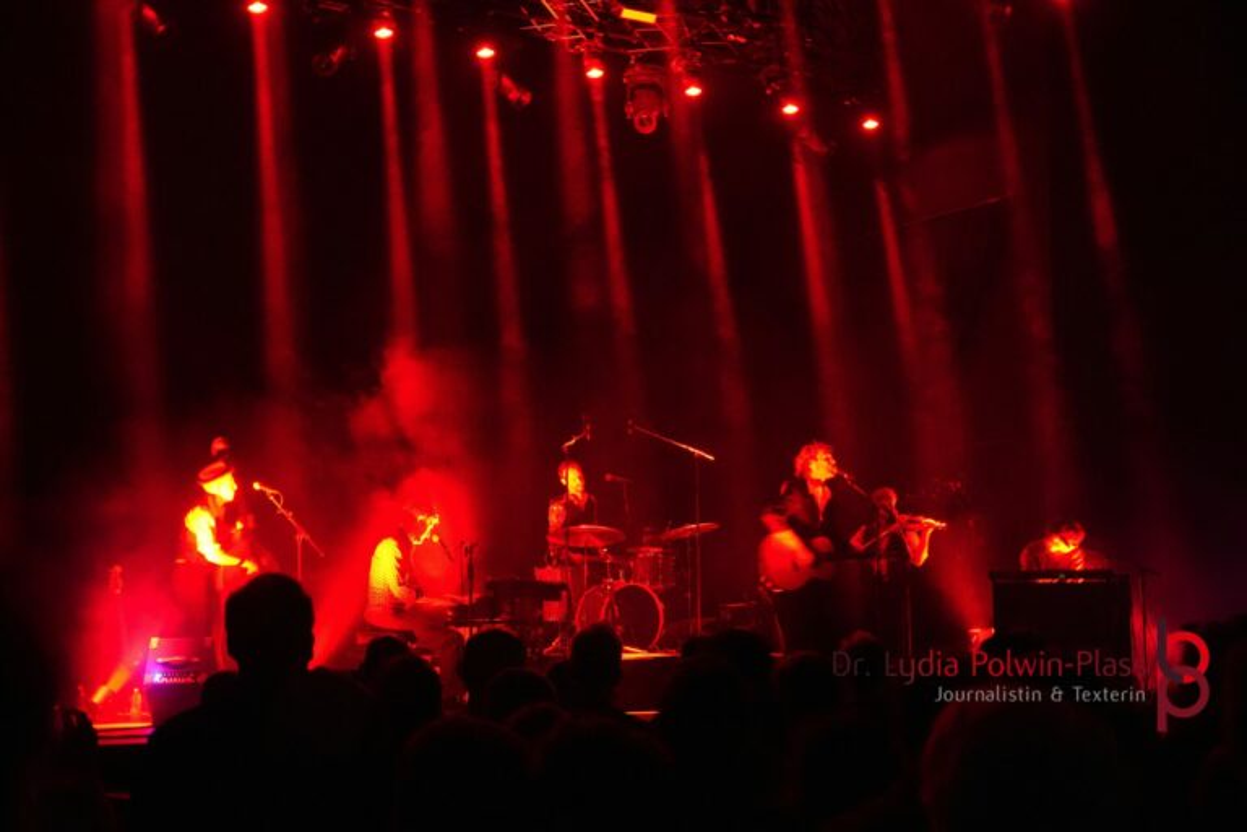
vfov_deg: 25.8
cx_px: 624
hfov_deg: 37.9
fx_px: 1818
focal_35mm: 52
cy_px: 416
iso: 6400
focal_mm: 35
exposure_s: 1/5
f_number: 4
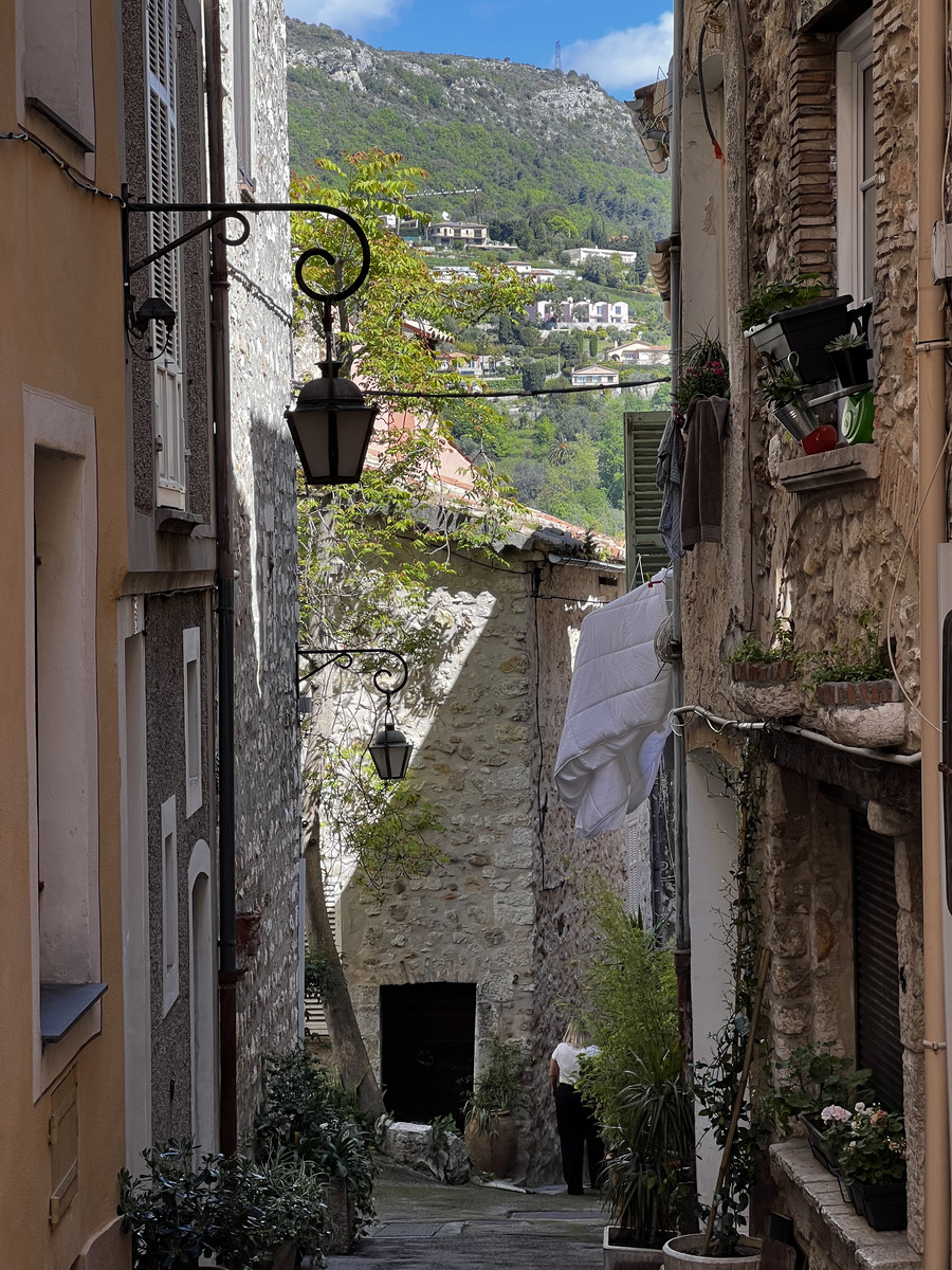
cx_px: 476
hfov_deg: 19.1
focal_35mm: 77
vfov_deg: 25.3
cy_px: 635
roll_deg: +0.9
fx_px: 2824
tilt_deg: -1.4
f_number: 2.8
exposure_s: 1/134
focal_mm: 9
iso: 32
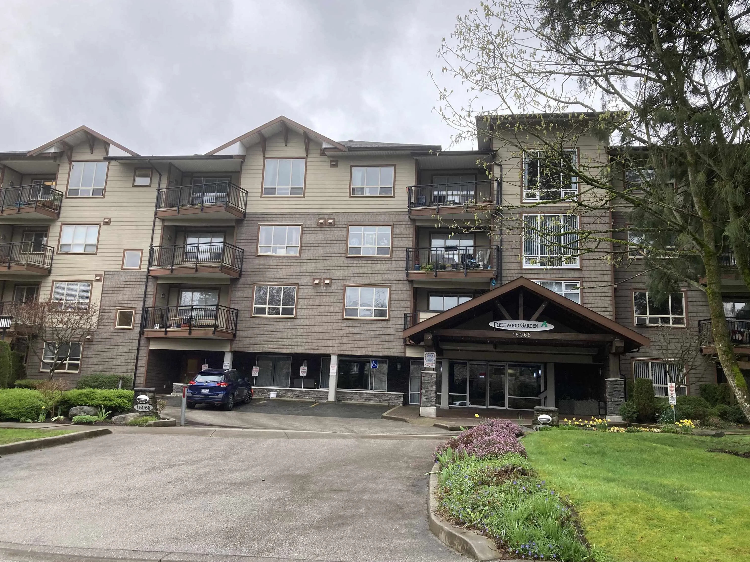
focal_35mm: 29
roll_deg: -3.5
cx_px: 382
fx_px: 628
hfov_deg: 61.7
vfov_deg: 48.2
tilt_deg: +12.0
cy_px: 273
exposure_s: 1/360
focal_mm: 3.99
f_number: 1.8
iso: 20
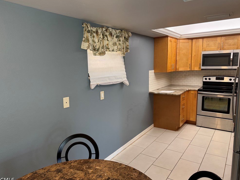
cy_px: 90
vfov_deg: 54.9
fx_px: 173
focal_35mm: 25
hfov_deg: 69.4
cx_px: 117
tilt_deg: -9.3
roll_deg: +1.5
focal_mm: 6.76
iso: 200
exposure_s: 1/120
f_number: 1.78
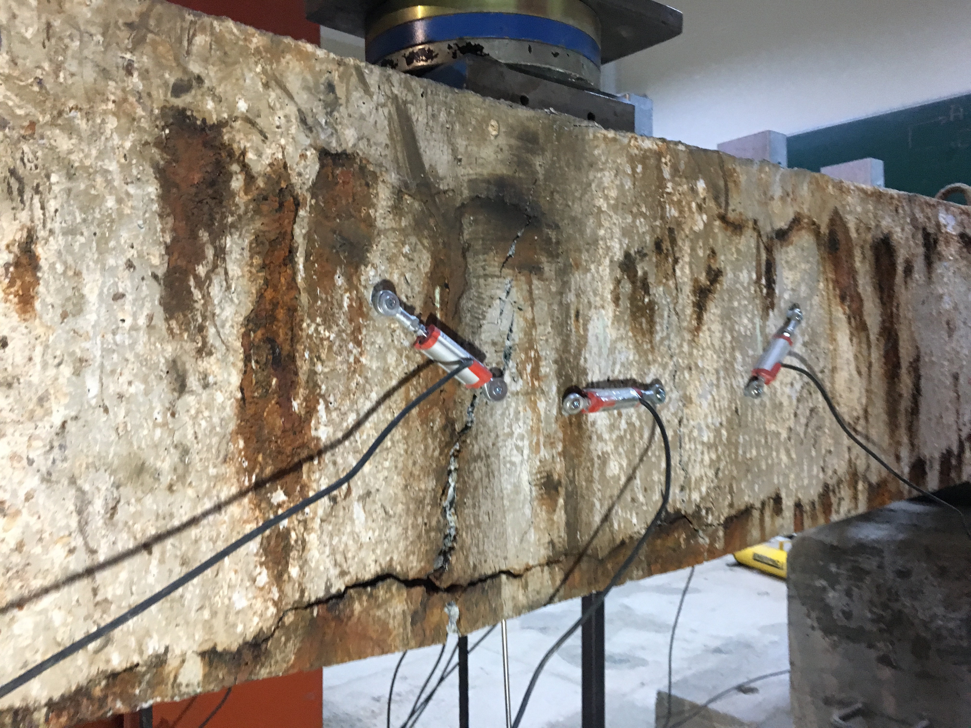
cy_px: 364
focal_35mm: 29
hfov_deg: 61.7
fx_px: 813
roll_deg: +1.9
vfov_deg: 48.2
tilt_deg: +2.4
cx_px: 486
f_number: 2.2
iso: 200
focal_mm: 4.15
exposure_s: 1/25
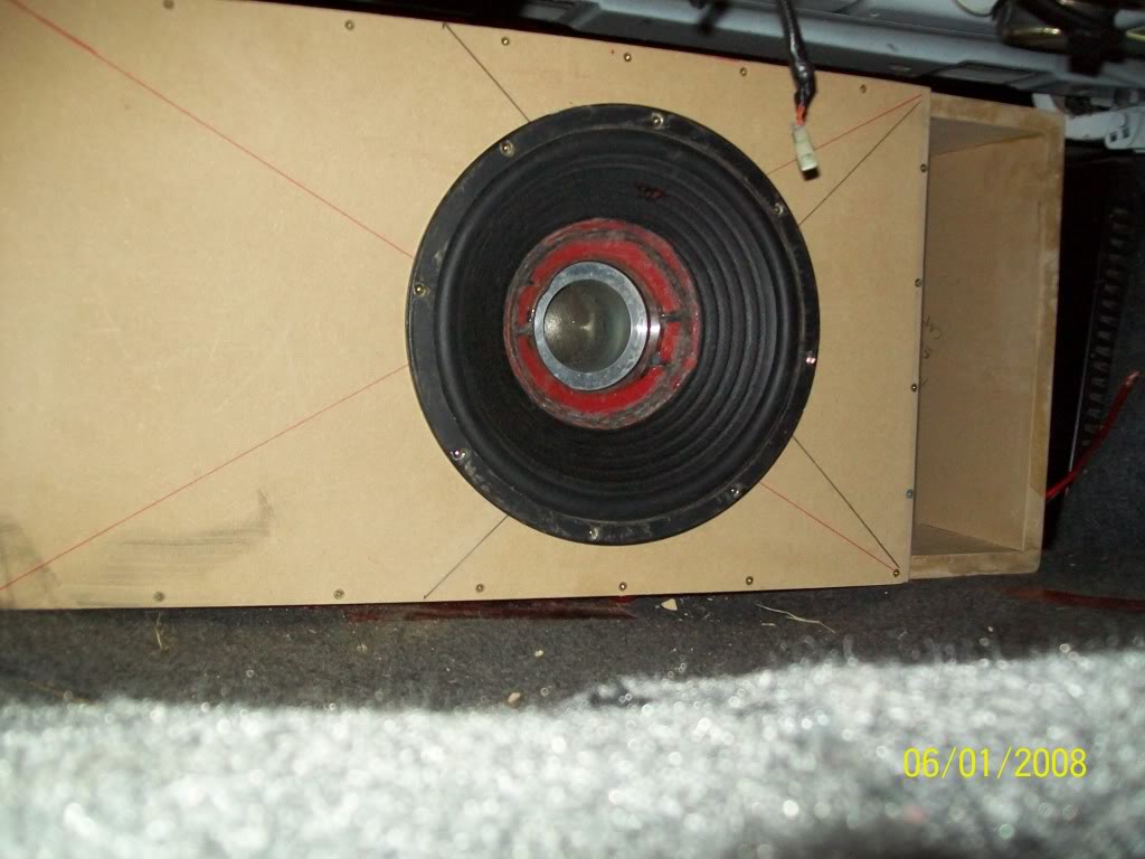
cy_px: 430
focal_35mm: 36
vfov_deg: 39.7
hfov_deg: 51.4
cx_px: 572
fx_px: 1191
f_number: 2.7
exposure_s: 1/60
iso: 160
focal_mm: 6
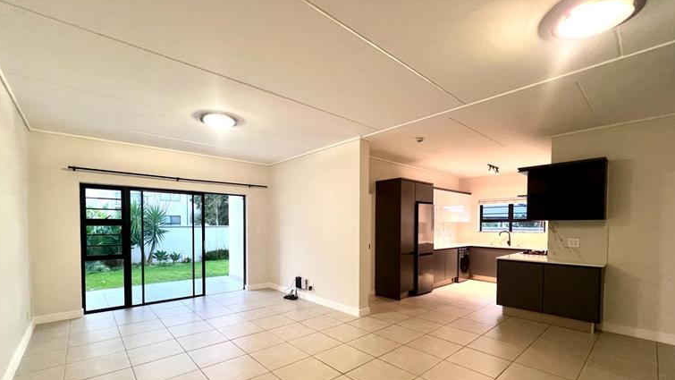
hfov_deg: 103.0
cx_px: 330
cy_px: 230
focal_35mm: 15
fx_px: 269
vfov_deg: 69.8
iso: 400
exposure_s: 1/50
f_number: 1.8
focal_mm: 1.57
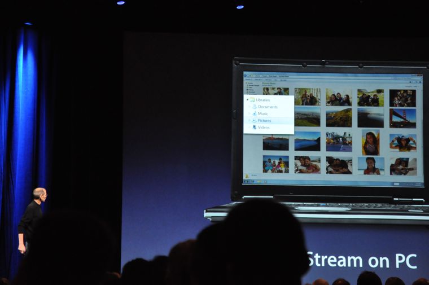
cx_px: 214
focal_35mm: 112
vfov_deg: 12.2
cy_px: 142
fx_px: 1339
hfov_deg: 18.2
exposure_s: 1/40
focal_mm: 75
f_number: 5.3
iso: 1600
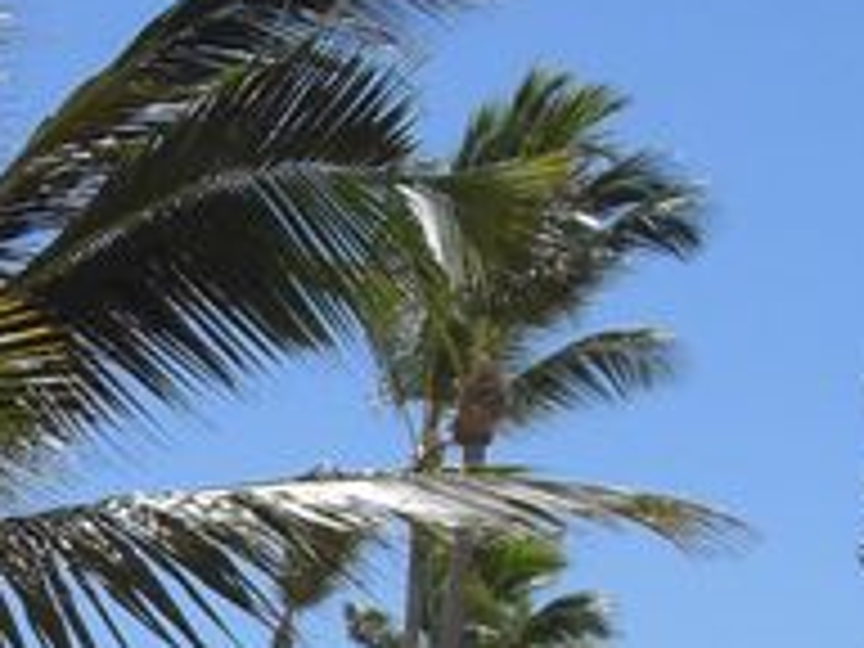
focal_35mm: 203
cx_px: 171
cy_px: 806
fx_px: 5067
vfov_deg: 7.3
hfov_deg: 9.7
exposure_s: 1/250
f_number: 8
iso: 64
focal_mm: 6.2
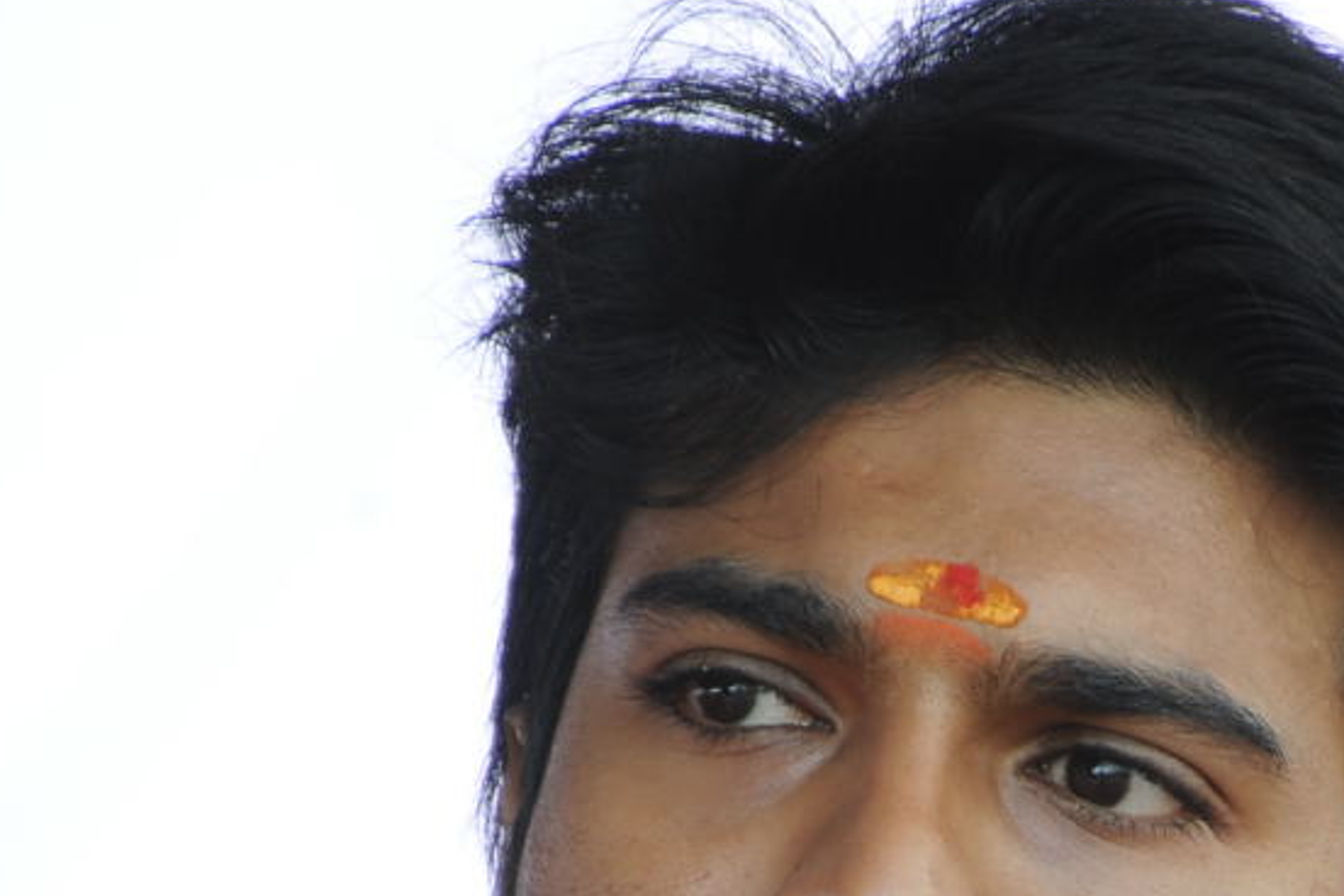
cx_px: 1174
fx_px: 32440
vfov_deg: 1.6
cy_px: 1185
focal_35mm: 869
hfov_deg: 2.4
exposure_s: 1/125
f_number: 6.3
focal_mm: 300
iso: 400
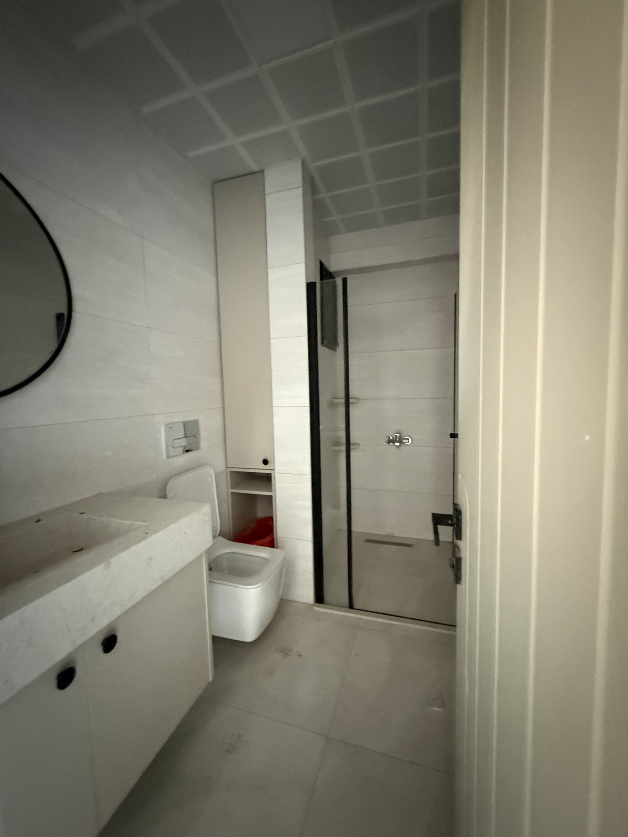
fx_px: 339
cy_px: 418
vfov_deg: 102.1
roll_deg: +0.7
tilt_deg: -3.3
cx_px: 314
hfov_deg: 85.7
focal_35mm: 14
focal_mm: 2.22
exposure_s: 1/36
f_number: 2.2
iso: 1600
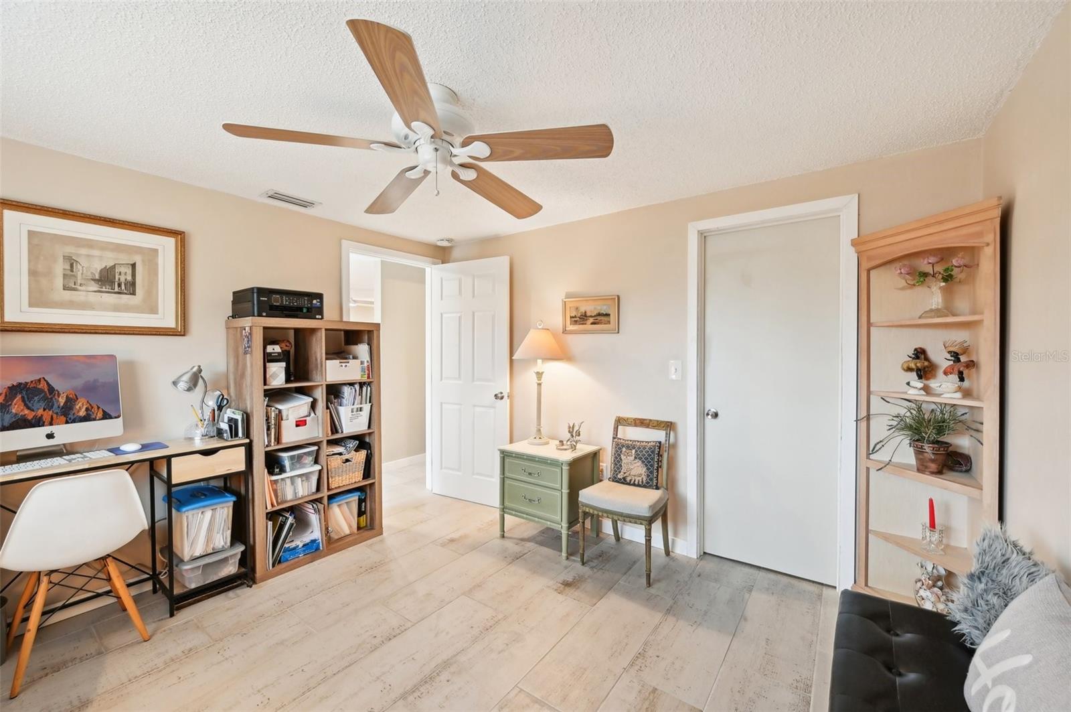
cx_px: 536
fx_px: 416
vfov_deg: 81.1
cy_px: 356
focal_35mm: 14
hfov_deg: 104.3
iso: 400
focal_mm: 14
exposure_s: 1/8
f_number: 8
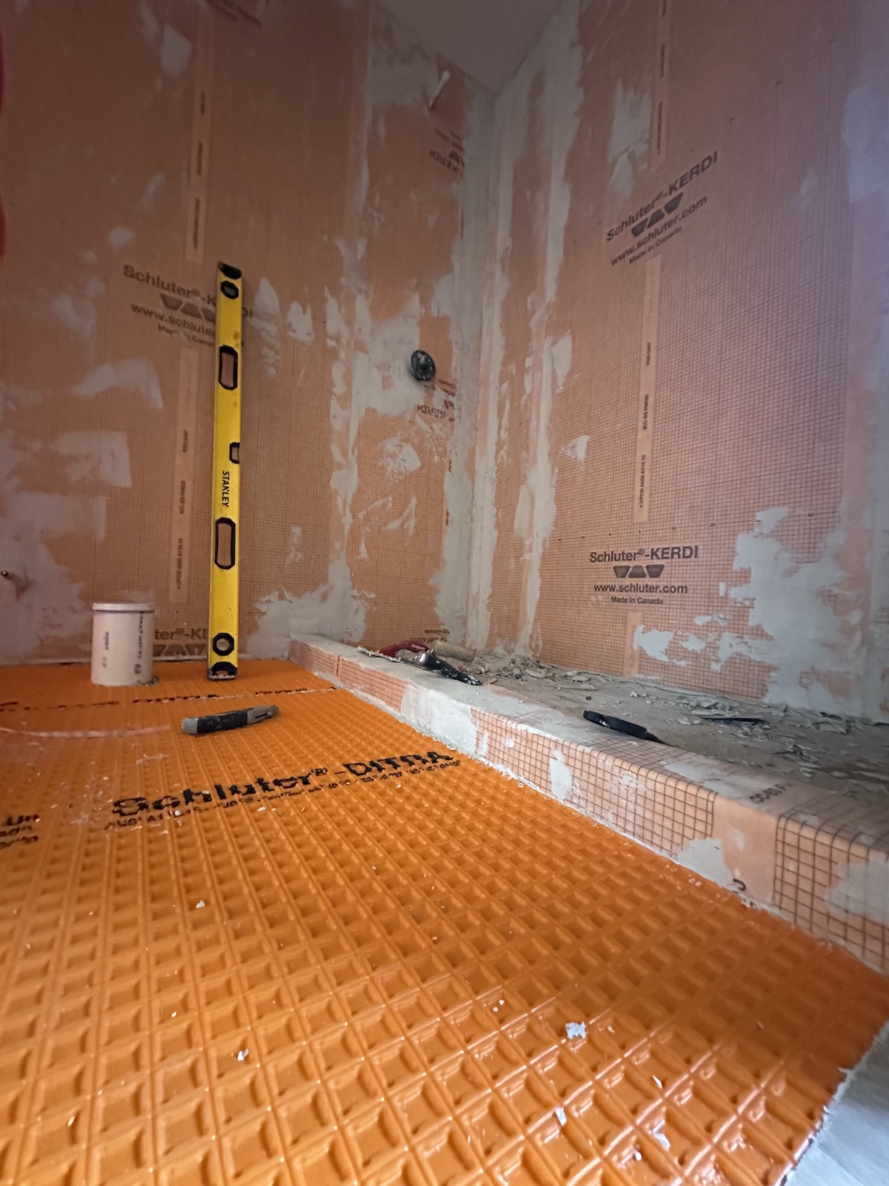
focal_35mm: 14
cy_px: 593
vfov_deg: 102.1
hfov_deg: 85.7
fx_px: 479
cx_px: 444
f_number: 2.2
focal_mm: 2.22
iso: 1250
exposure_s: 1/54
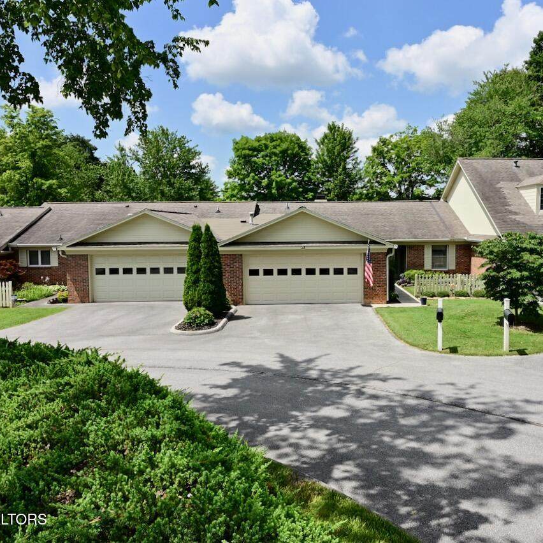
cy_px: 272
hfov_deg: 66.2
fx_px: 408
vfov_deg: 67.3
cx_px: 342
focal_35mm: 23
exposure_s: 1/200
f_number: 9
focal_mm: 12
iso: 100
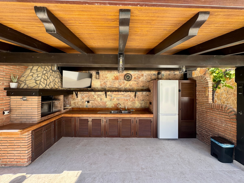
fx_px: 99
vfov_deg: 85.7
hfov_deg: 102.1
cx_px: 122
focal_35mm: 14
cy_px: 92
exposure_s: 1/325
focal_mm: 2.22
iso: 40
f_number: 2.2
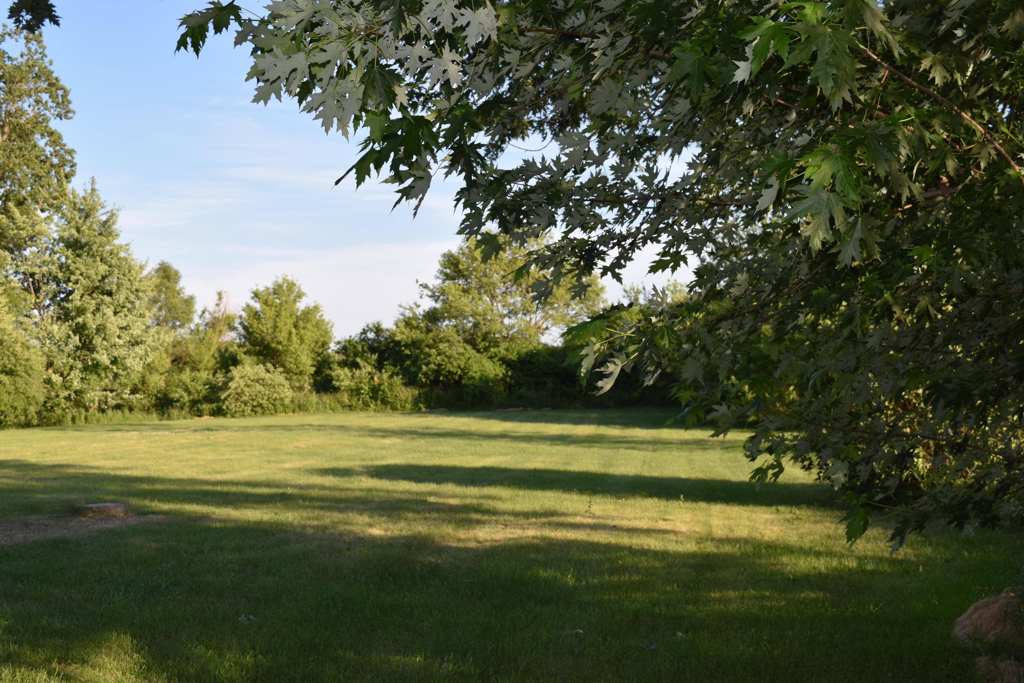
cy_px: 342
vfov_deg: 31.9
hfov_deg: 46.4
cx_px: 512
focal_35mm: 42
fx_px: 1195
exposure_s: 1/200
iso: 100
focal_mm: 28
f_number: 7.1
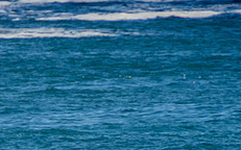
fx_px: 10094
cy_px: 181
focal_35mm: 1538
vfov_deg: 0.9
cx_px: 101
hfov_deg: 1.4
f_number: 5.6
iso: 250
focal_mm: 400
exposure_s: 1/2000
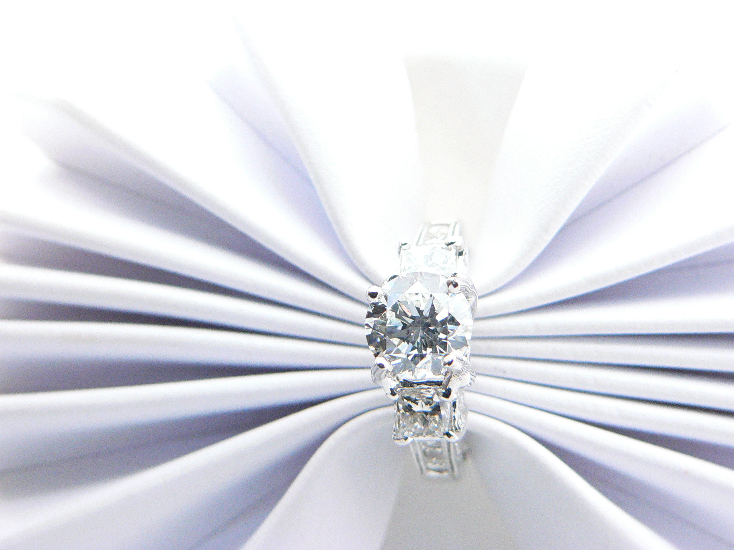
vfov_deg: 16.8
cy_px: 275
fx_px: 1866
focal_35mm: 88
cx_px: 367
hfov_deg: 22.3
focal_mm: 14.6
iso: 400
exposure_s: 1/30
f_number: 4
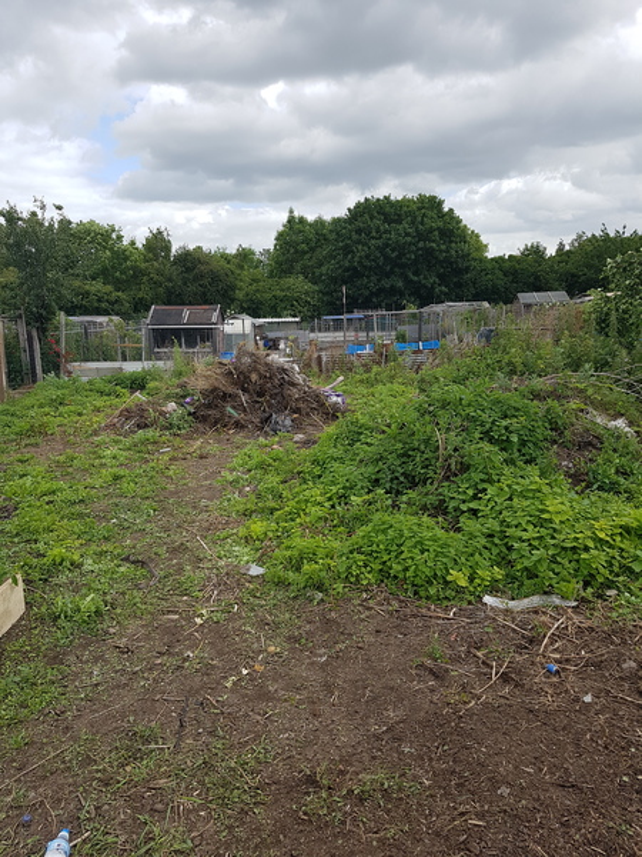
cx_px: 321
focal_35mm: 26
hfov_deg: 53.1
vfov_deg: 67.3
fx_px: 643
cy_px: 428
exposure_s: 1/1624
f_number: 1.7
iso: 50
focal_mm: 4.2
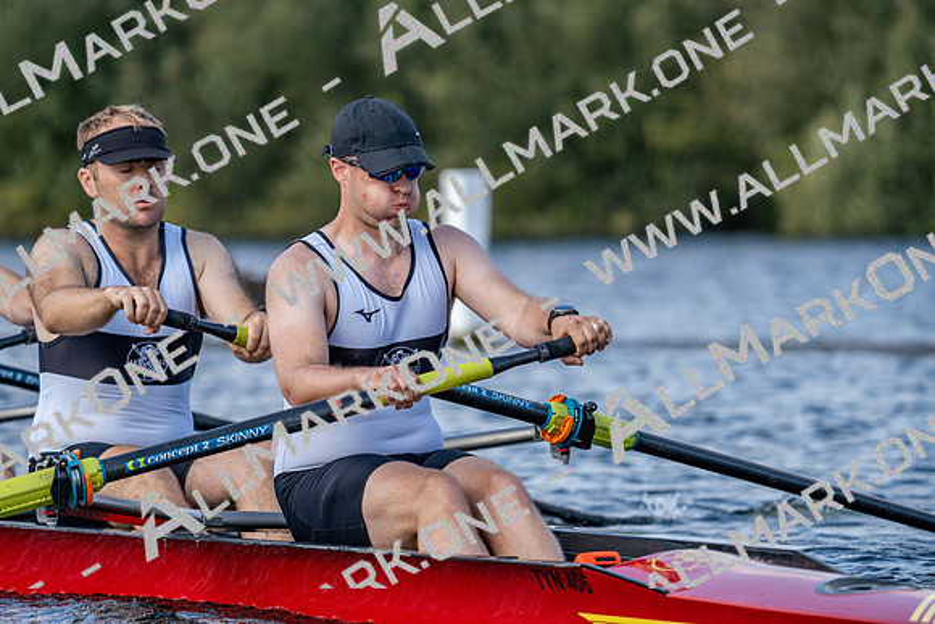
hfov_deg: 5.9
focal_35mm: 347
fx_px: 9014
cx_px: 468
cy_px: 312
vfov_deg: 4.0
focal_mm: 347
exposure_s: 1/1600
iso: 400
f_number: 6.3
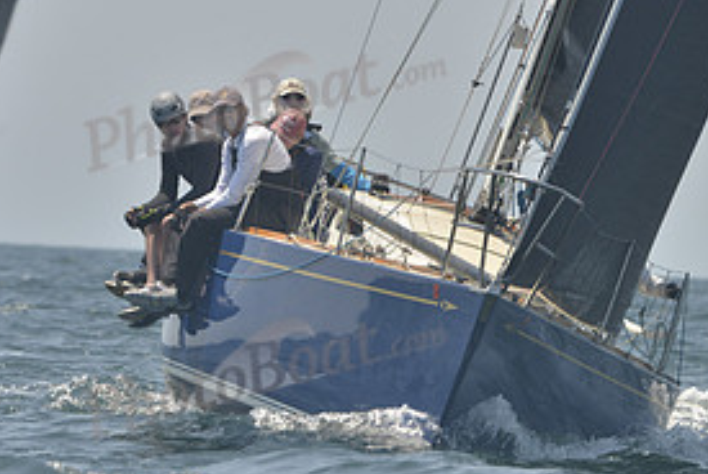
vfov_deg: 2.7
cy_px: 202
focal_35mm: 506
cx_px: 582
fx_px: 9962
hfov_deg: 4.1
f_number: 9
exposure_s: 1/800
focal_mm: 240
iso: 280
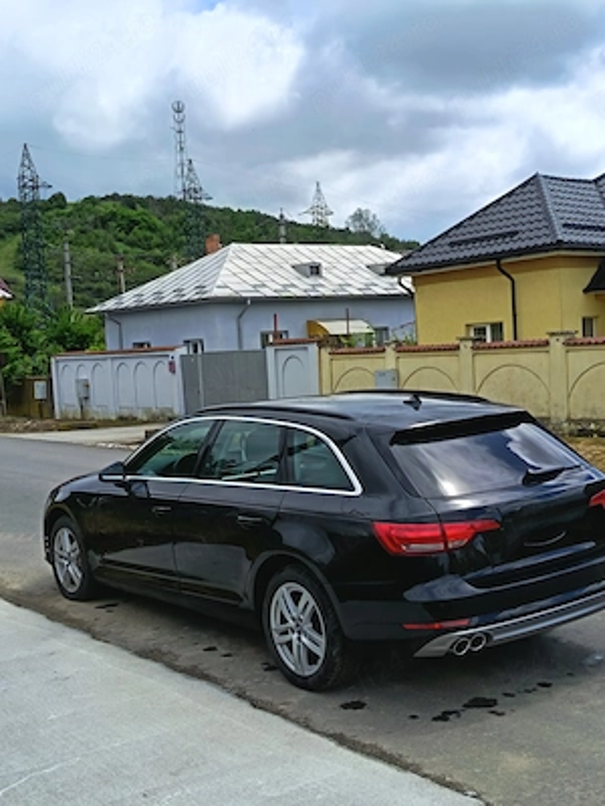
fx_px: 1025
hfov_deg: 32.9
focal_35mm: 44
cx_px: 302
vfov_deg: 42.9
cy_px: 403
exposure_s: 1/985
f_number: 1.75
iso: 100
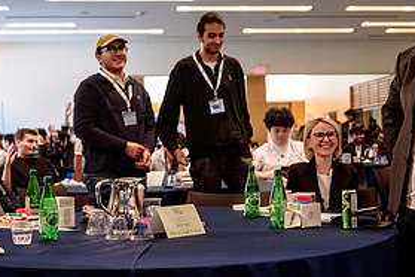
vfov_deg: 20.0
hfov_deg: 29.6
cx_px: 243
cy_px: 144
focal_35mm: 68
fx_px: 784
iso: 640
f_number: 2.8
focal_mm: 27.5
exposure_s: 1/125
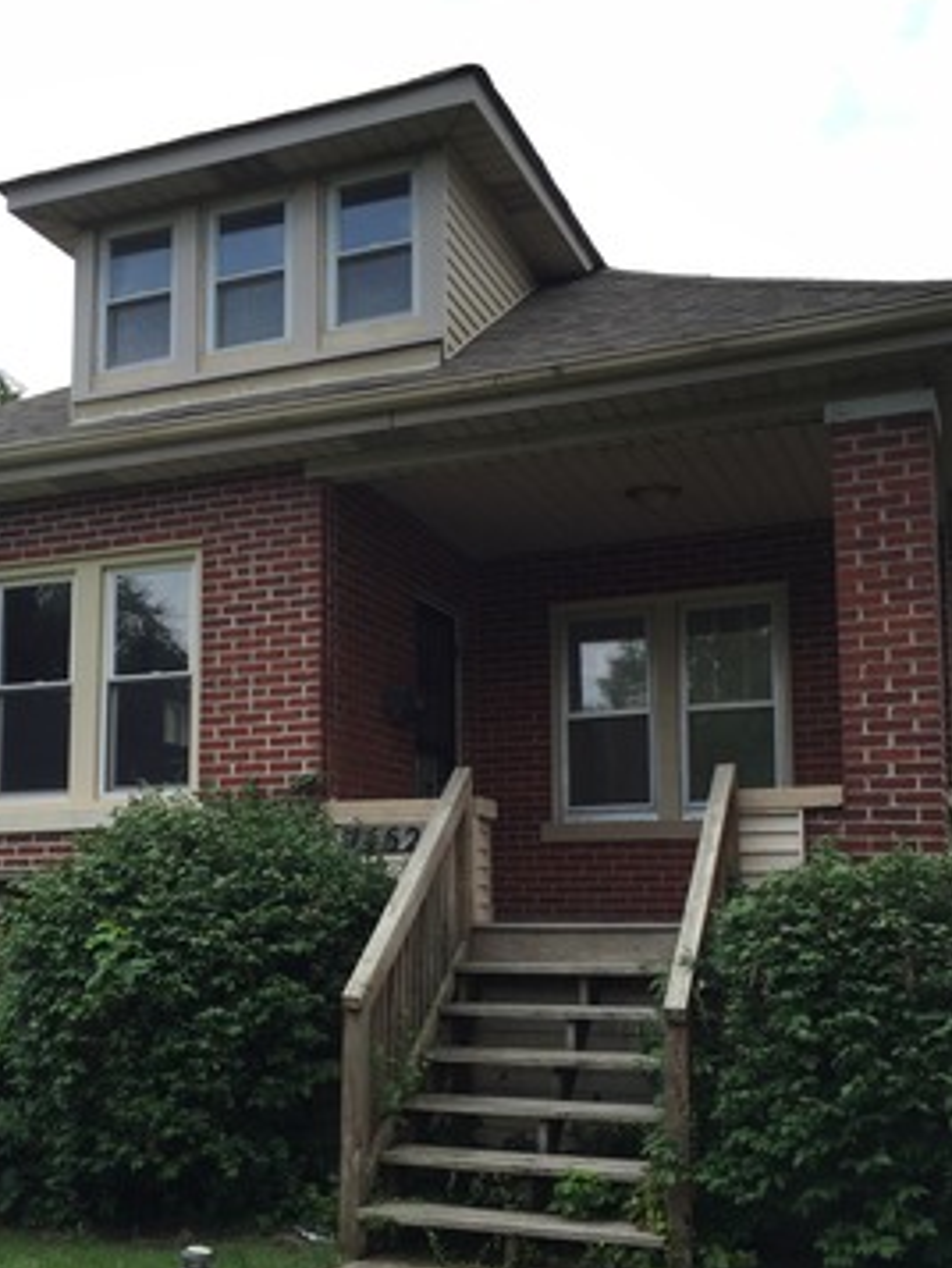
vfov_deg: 47.4
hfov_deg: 36.7
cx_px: 384
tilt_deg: +6.3
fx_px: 1429
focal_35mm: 39
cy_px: 799
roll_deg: -0.3
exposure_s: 1/842
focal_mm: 4.15
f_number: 2.2
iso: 32
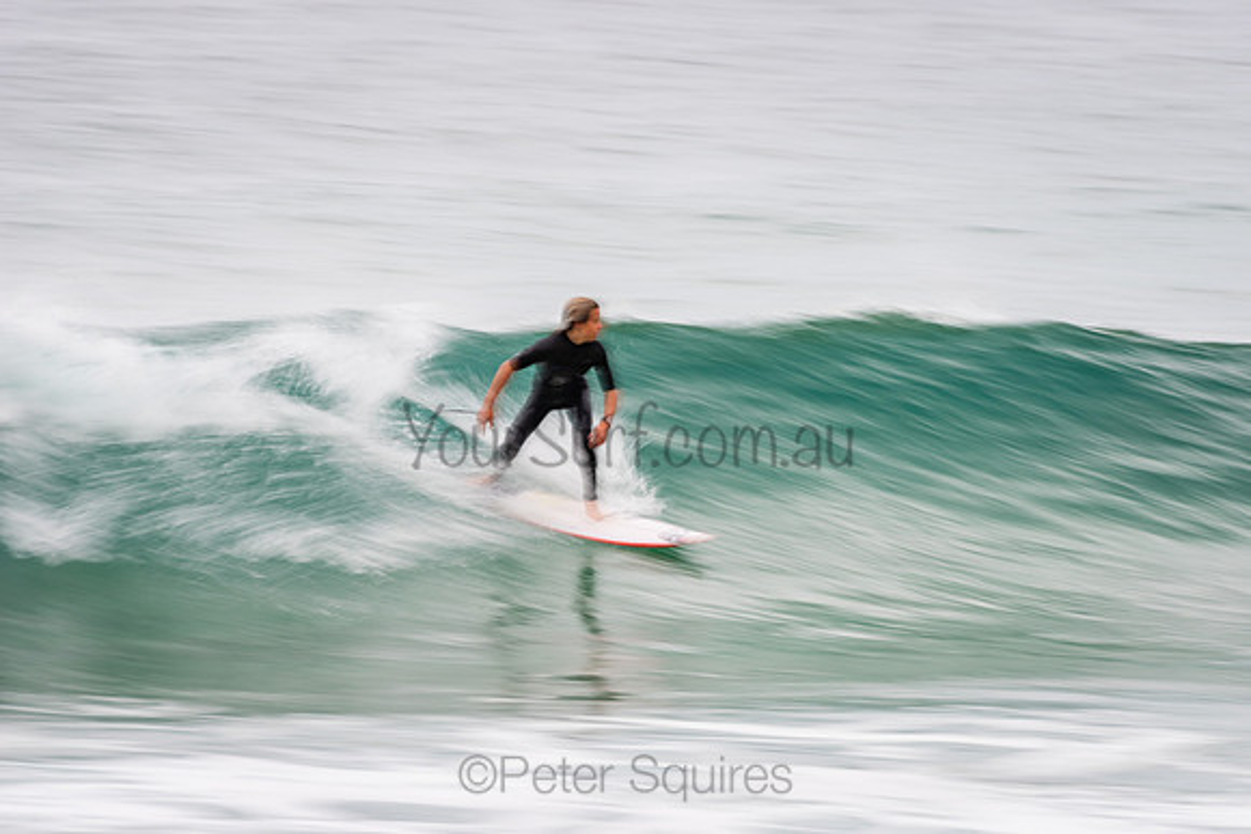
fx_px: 17378
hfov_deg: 4.1
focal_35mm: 500
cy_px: 417
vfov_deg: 2.8
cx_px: 626
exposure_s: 1/20
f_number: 11
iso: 64
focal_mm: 500
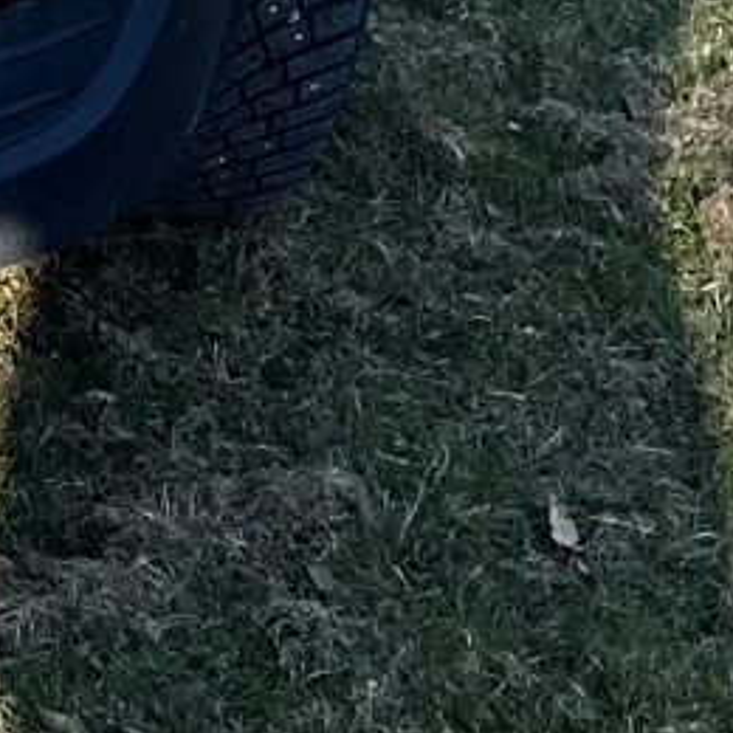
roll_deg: -2.6
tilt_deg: -11.9
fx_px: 4073
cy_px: -905
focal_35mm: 170
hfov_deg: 9.4
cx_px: -885
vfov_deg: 9.4
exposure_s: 1/1096
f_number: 1.6
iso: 50
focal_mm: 5.1
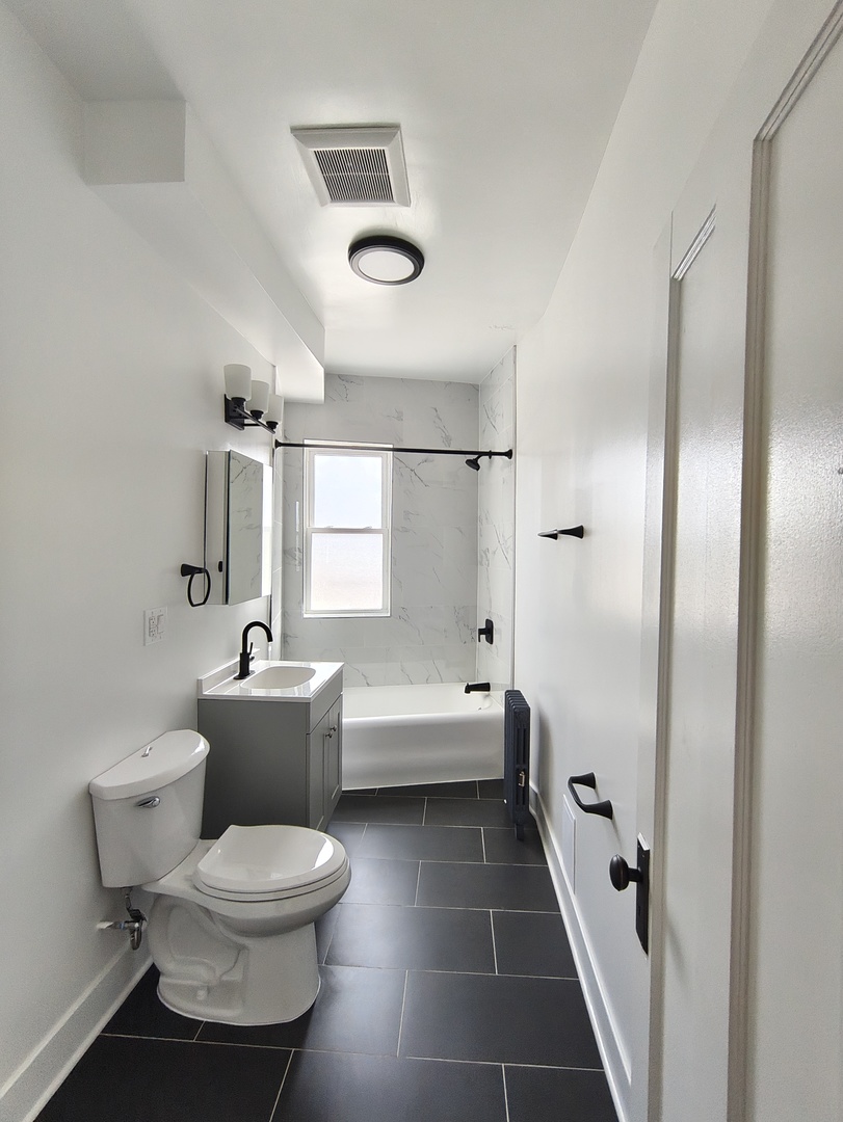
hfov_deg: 81.8
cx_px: 422
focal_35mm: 15
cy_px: 561
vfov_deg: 98.1
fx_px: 487
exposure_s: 1/120
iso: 121
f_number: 2.2
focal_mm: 1.64
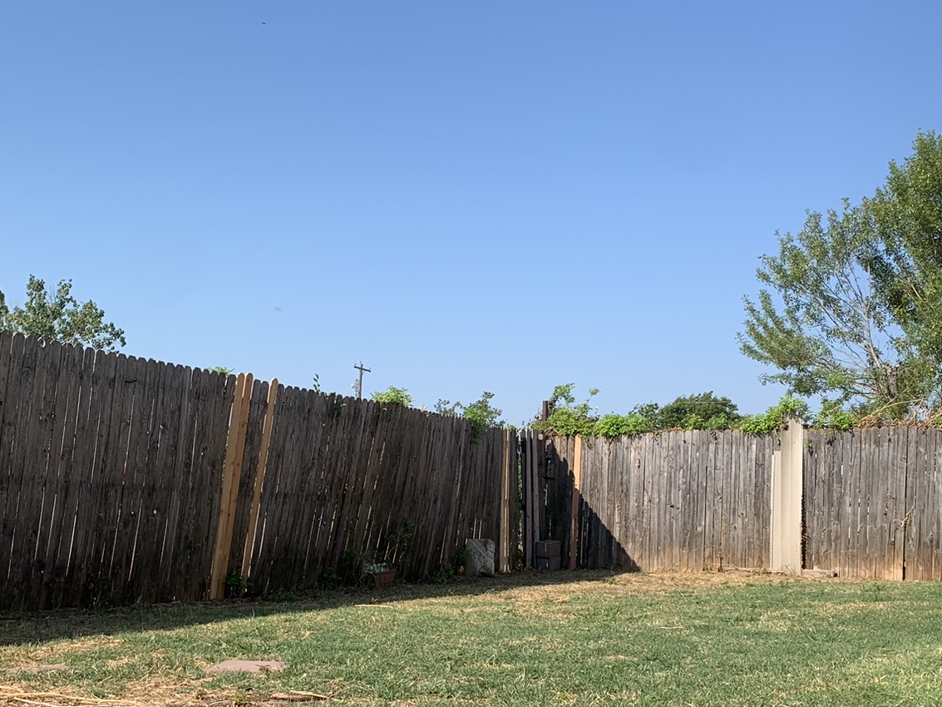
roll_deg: -1.3
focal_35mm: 47
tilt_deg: -6.7
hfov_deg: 40.4
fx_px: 1279
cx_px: 509
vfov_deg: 29.7
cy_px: 621
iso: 25
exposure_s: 1/1953
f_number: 1.8
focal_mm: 4.25
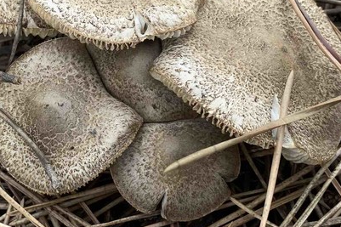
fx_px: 767
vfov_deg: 16.8
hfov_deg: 24.9
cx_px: 112
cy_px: 60
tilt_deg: -66.5
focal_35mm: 81
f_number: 1.8
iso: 50
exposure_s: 1/121
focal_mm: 4.25
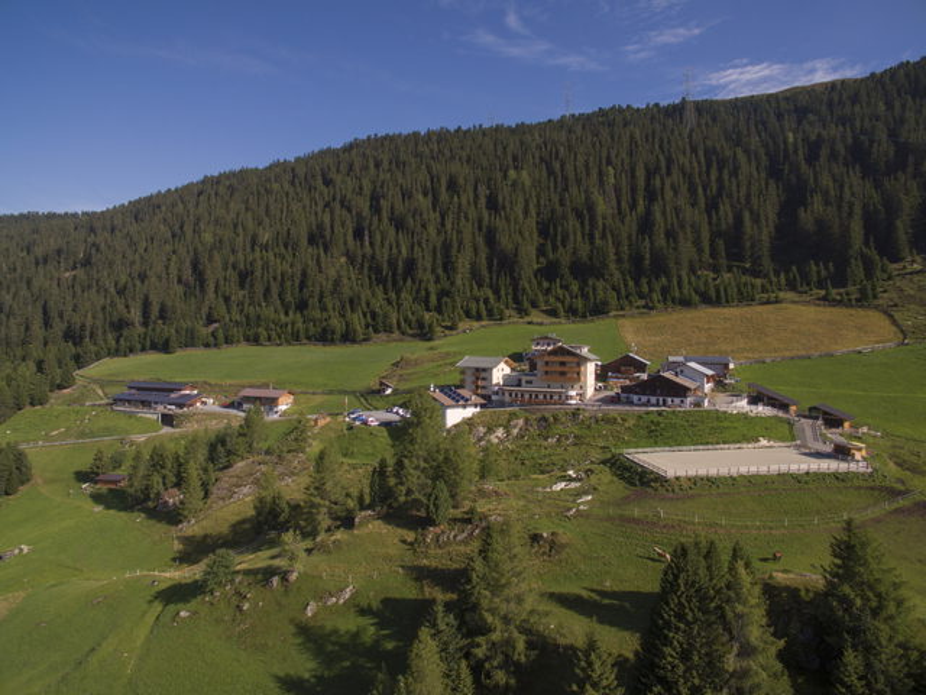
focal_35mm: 20
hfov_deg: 81.7
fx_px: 535
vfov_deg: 66.0
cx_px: 463
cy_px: 348
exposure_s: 1/1250
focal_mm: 3.61
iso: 100
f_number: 2.8
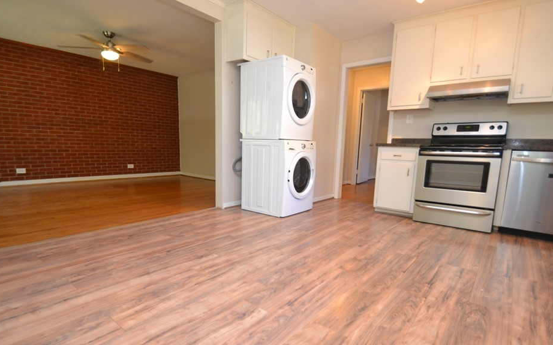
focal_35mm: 18
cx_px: 281
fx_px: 271
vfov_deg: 64.9
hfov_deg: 91.1
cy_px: 188
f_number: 3.5
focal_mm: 10
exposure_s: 1/60
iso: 720
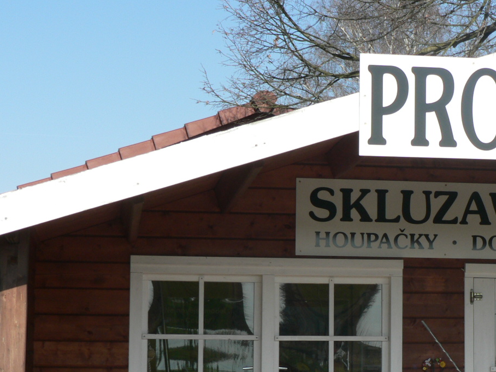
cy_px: 296
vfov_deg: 13.3
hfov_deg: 17.6
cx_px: 409
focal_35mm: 111
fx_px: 1590
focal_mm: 10.5
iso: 80
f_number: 4
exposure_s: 1/500
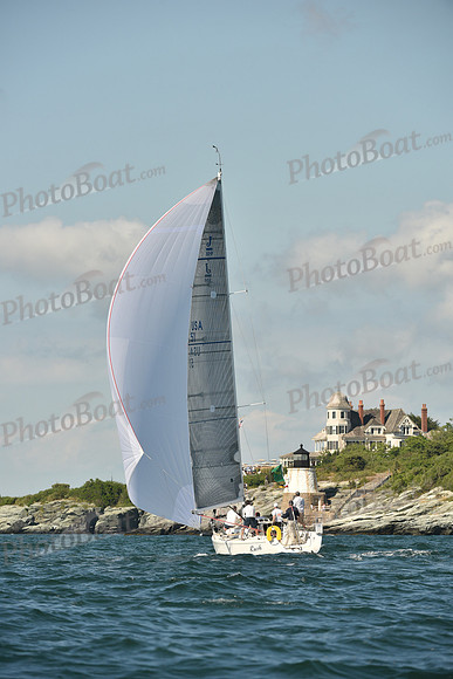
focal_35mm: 260
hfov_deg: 5.3
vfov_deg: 7.9
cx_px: 226
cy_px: 340
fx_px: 4904
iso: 250
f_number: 7.1
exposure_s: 1/1000
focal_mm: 260
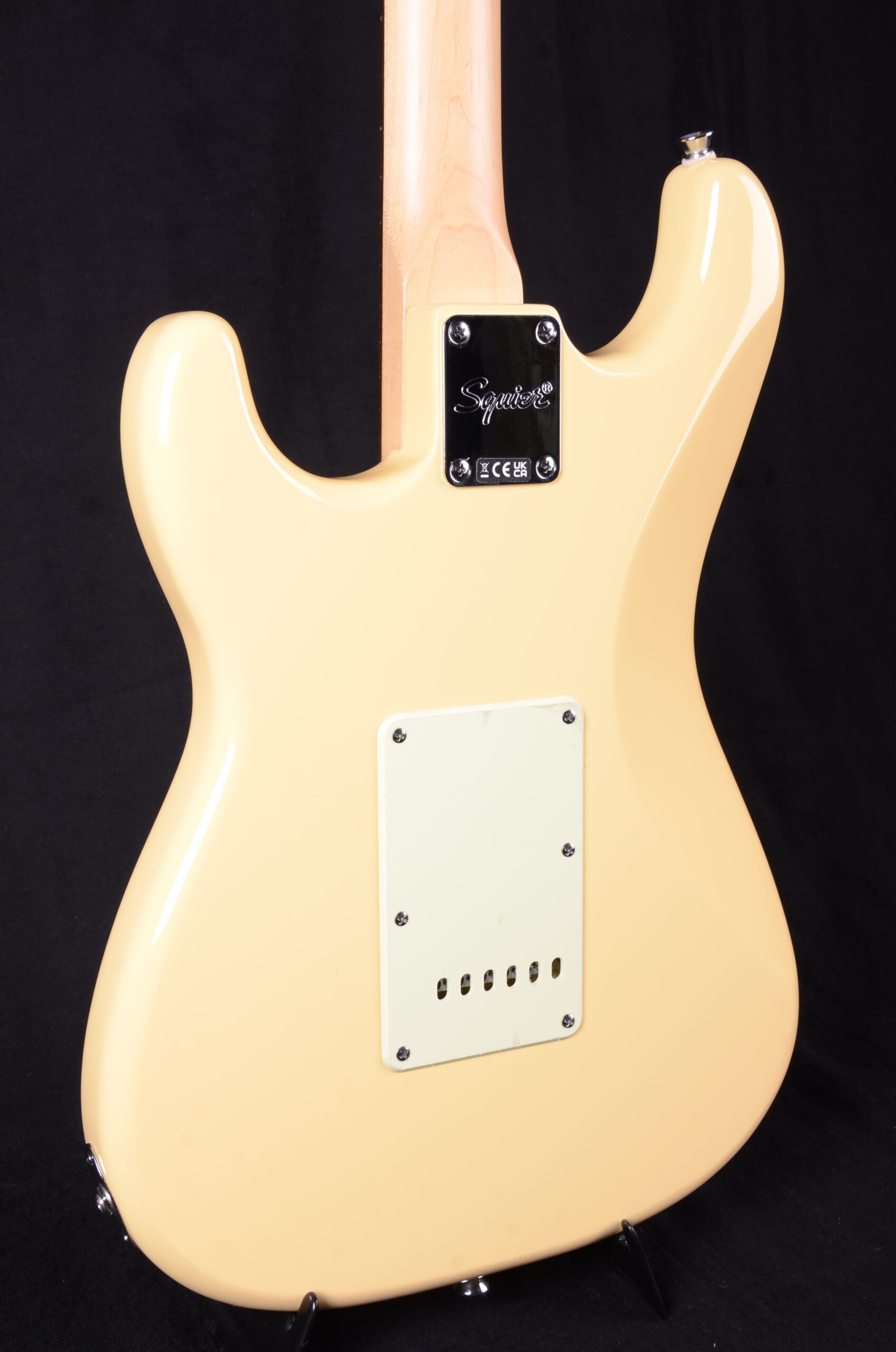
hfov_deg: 25.6
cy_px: 676
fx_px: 1968
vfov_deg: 37.9
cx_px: 448
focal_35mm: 52
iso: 200
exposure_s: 1/200
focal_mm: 35
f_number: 13
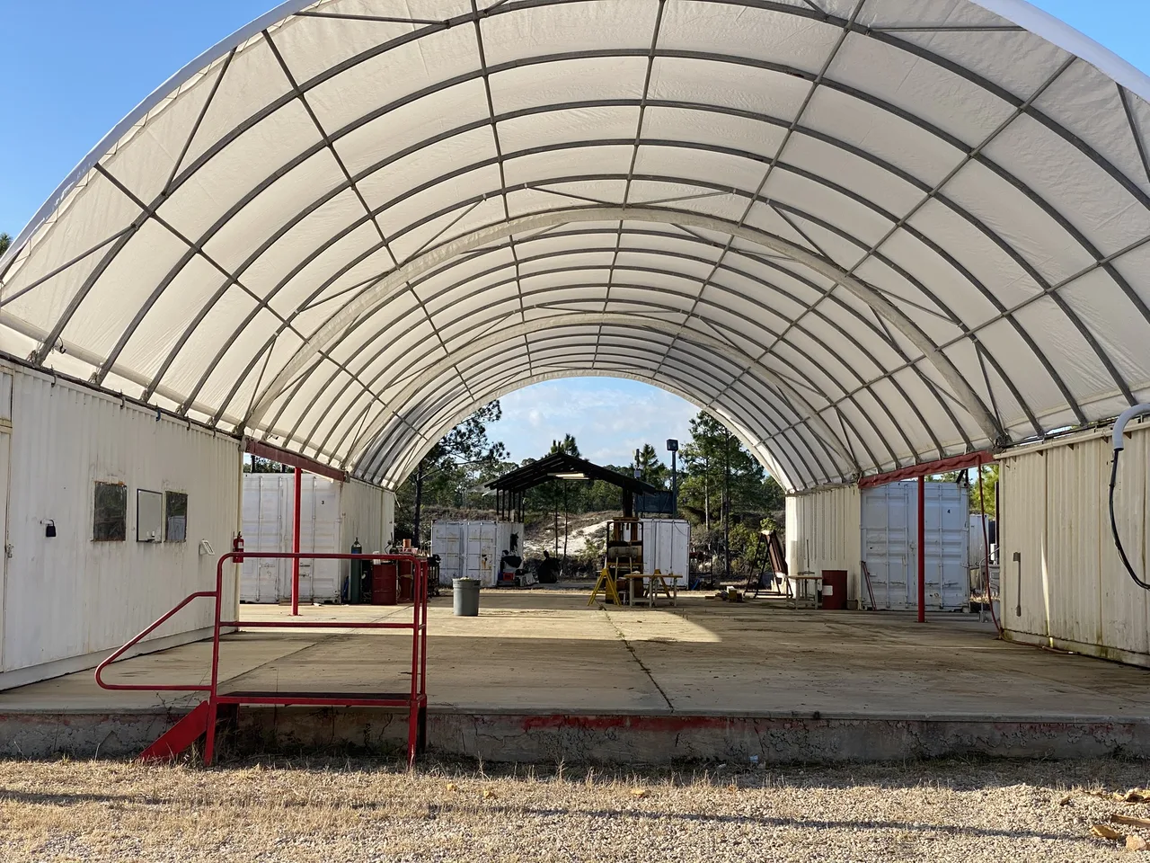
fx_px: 1728
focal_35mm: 52
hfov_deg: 36.8
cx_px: 575
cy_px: 432
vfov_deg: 28.0
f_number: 2
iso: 20
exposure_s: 1/1229
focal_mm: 6
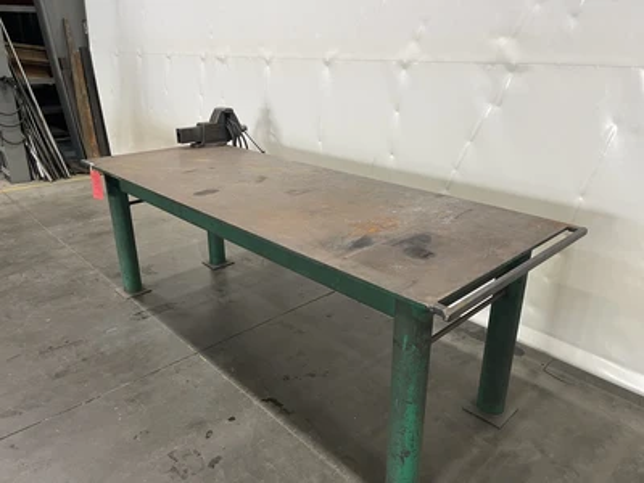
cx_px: 322
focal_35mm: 25
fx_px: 465
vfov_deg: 54.9
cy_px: 242
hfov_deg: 69.4
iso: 160
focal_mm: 5.1
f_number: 1.6
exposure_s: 1/60
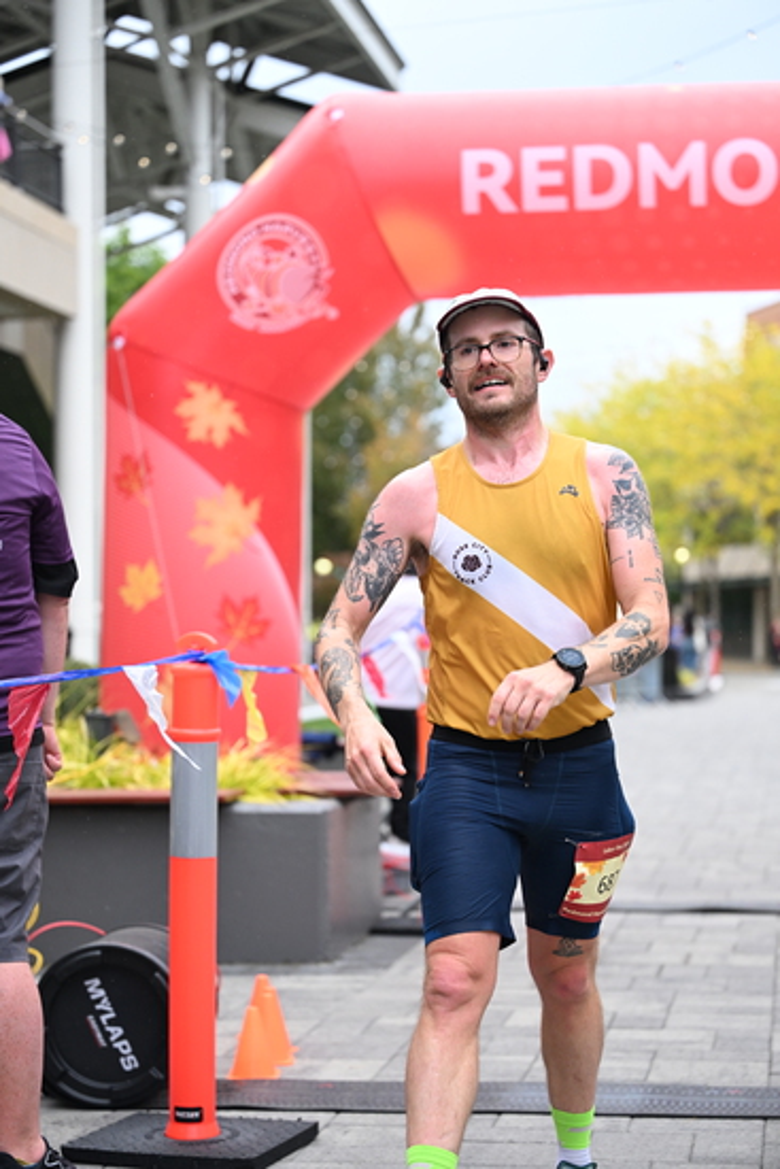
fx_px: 2273
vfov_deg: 28.8
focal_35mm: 70
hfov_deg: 19.5
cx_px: 390
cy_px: 584
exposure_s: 1/2000
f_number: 2.8
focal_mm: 70
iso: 1250
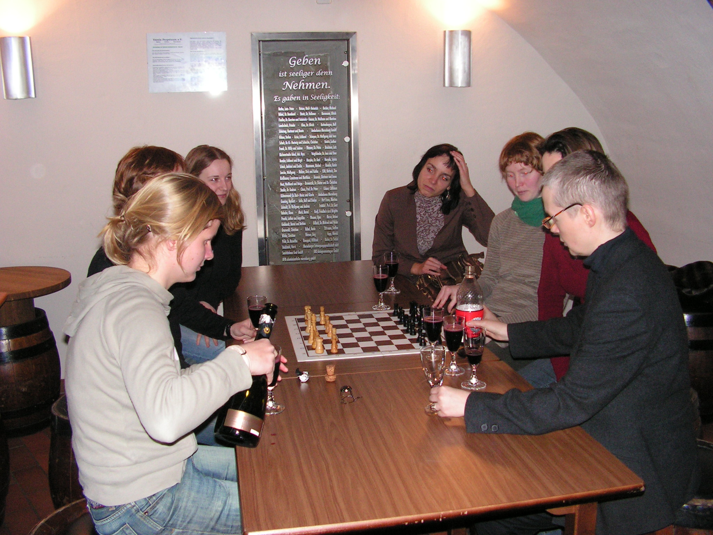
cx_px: 356
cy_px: 268
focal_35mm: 36
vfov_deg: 39.7
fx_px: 742
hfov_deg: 51.4
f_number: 3.2
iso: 200
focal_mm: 6
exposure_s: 1/40
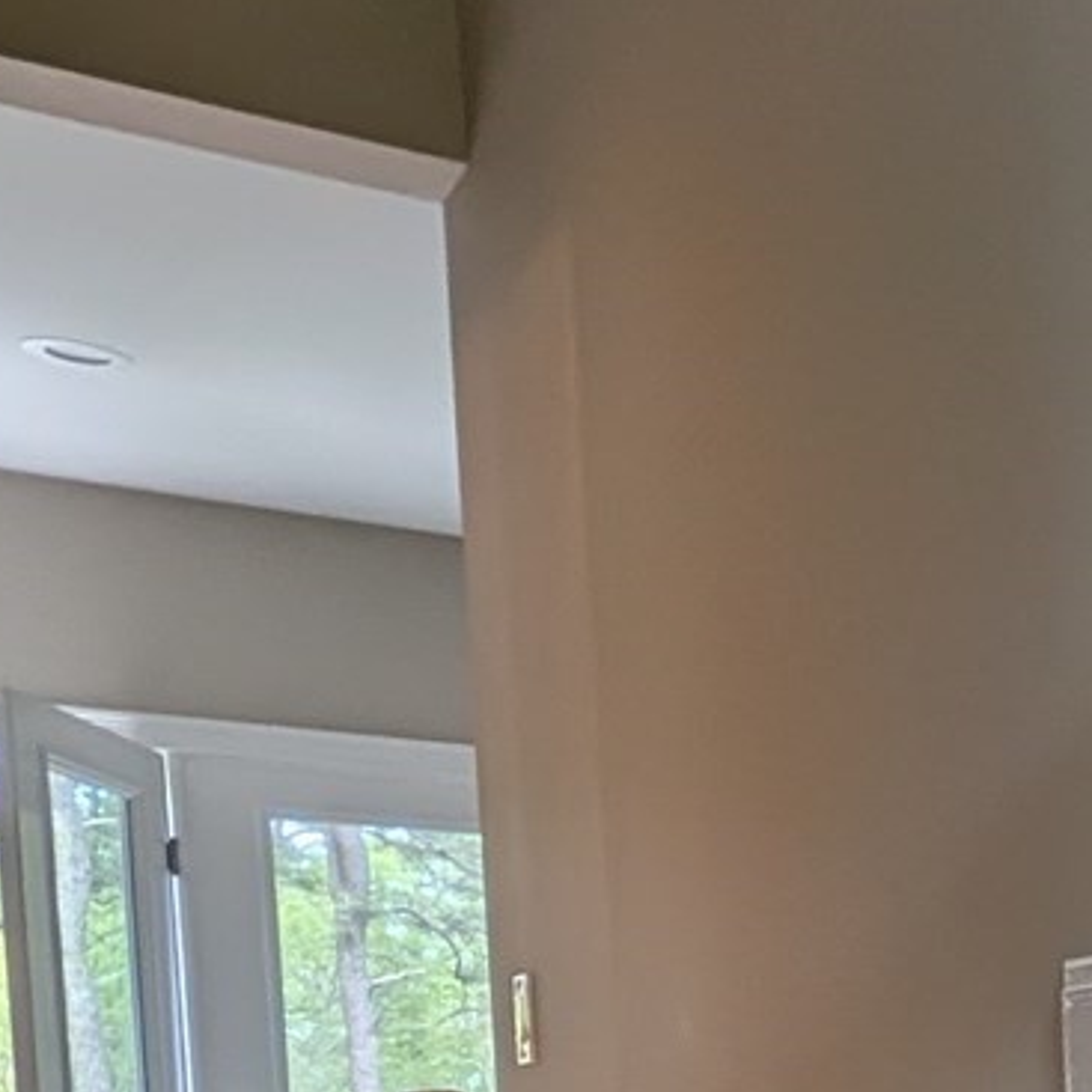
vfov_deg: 25.6
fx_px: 2106
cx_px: 1991
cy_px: 1357
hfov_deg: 20.3
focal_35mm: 59
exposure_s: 1/120
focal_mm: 2.02
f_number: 1.7
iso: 76
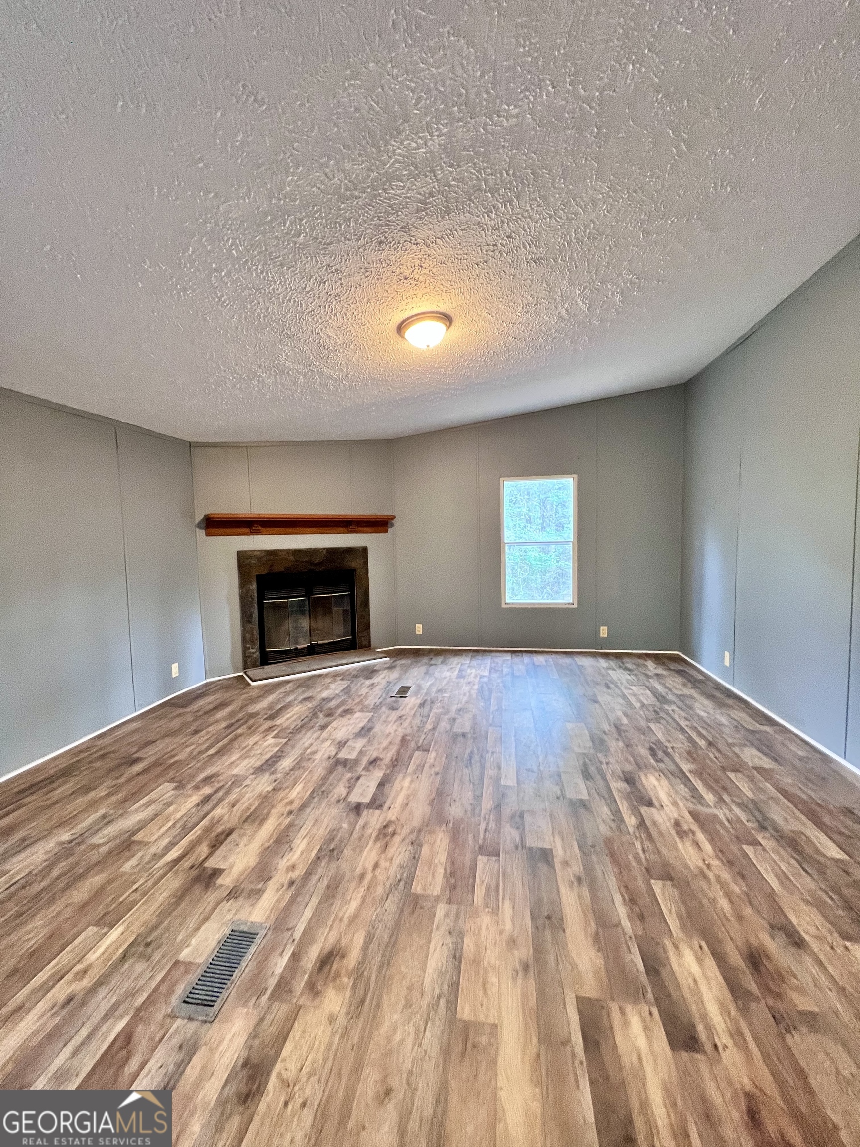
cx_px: 430
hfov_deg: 89.9
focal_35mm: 13
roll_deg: +0.2
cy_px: 574
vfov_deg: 106.2
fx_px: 431
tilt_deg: -4.3
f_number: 1.8
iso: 320
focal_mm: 1.57
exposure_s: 1/60
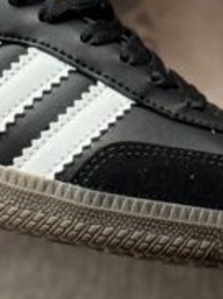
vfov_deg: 9.3
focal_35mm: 211
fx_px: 1817
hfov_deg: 7.0
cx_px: 139
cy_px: 8
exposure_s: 1/60
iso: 100
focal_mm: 6.76
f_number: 1.78
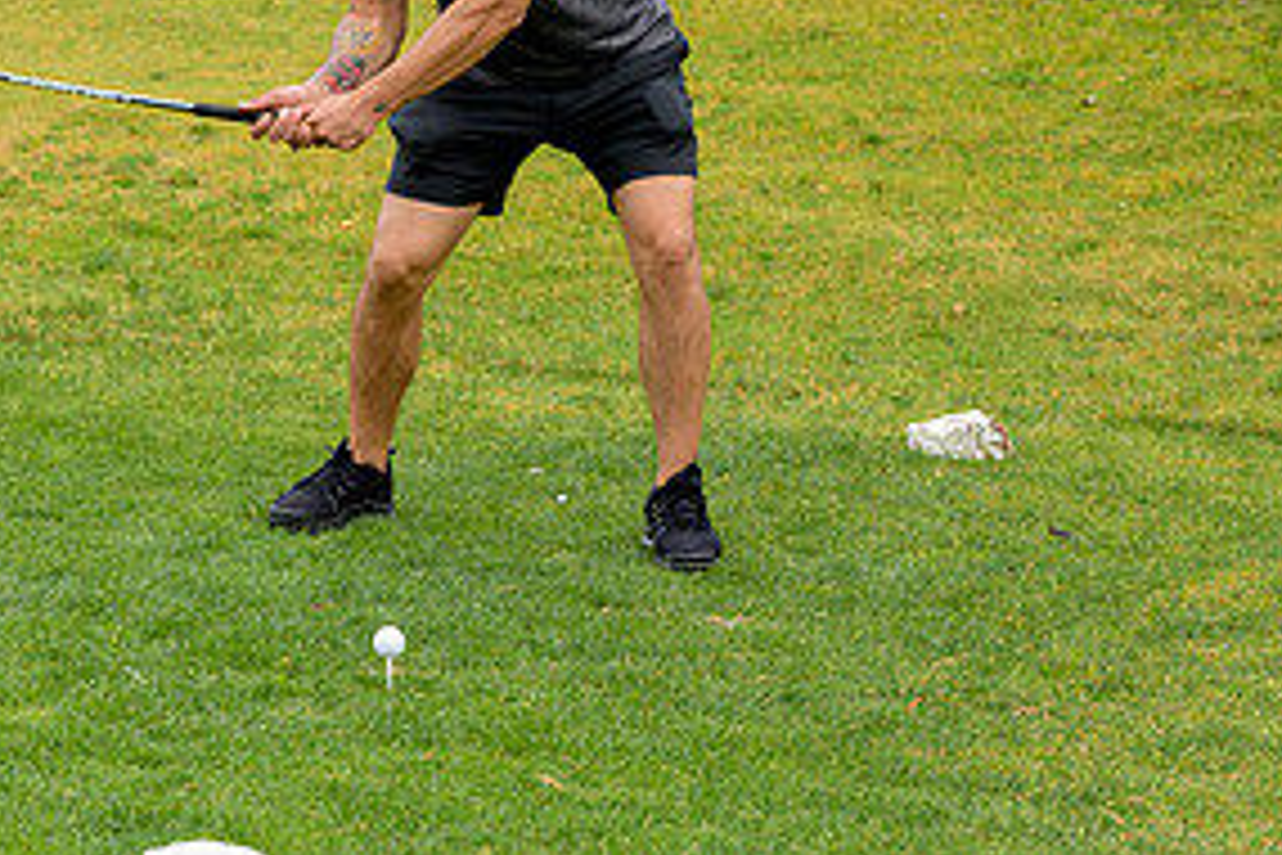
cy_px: -7
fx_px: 4131
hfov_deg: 17.5
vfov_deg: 11.7
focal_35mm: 116
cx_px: 211
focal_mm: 57
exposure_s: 1/4000
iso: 800
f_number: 4
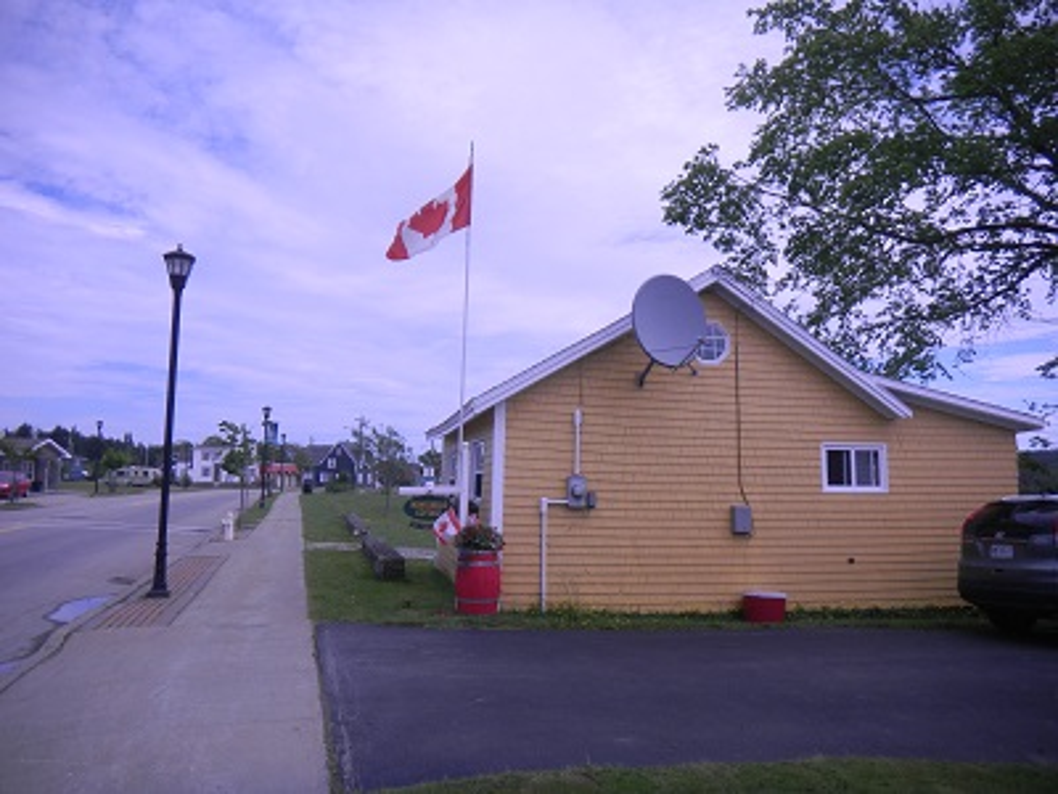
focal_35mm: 28
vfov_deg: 49.7
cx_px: 529
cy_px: 397
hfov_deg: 63.4
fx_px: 856
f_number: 7.9
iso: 80
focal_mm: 5
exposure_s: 1/335
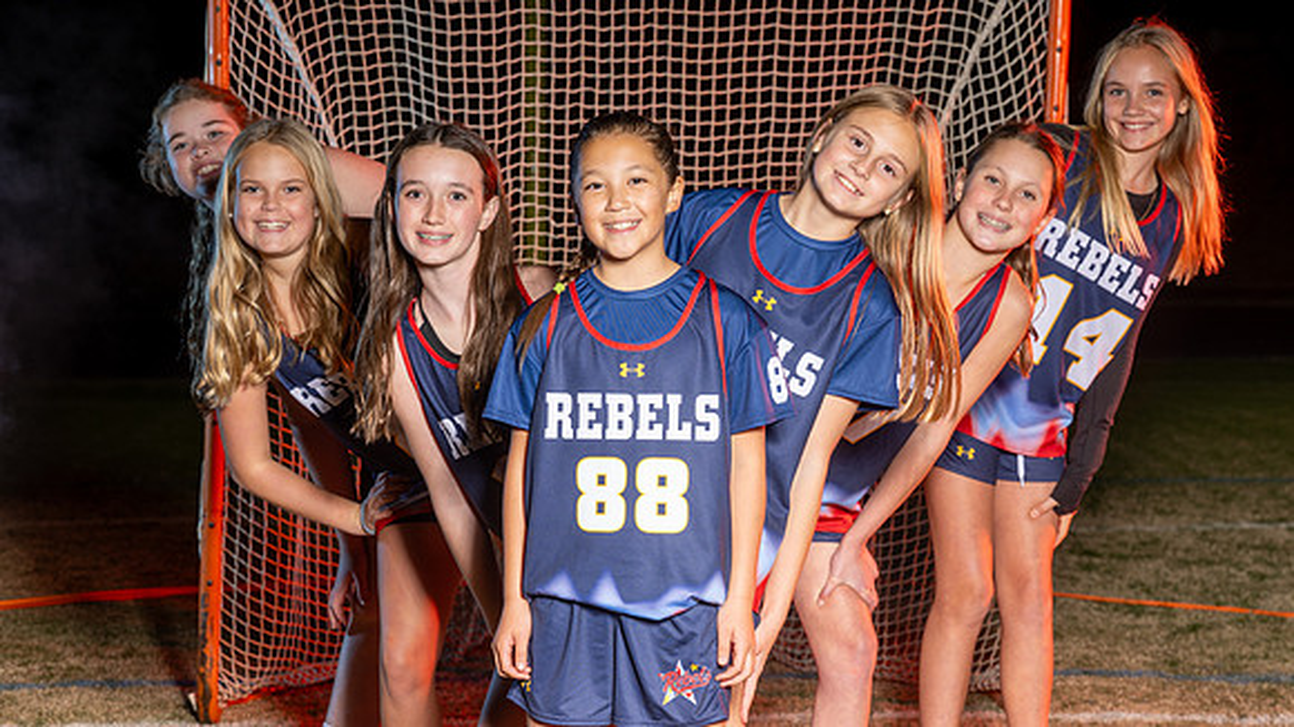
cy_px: 407
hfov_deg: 18.3
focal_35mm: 117
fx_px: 4022
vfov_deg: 10.3
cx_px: 672
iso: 64
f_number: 8
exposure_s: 1/200
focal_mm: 104
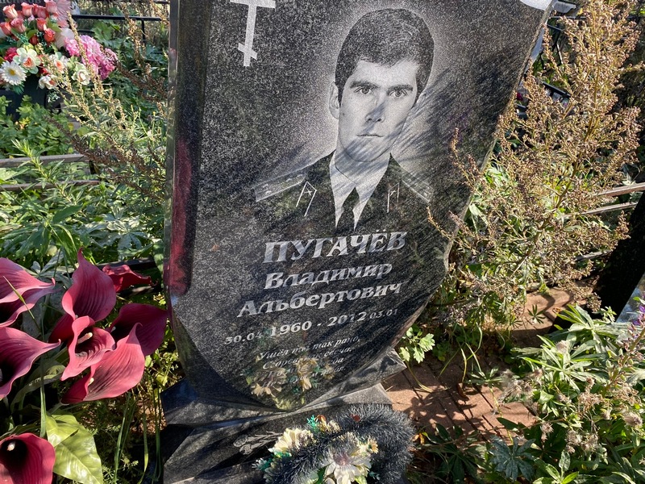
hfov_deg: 67.3
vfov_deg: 53.1
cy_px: 242
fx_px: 484
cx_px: 322
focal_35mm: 26
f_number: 1.8
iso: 32
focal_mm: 4.25
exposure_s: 1/606
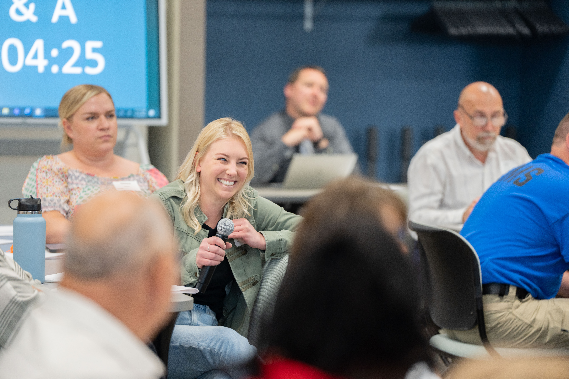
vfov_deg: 8.2
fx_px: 2655
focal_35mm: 168
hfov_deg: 12.2
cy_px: 190
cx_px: 284
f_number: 2.8
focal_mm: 168
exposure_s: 1/125
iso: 640
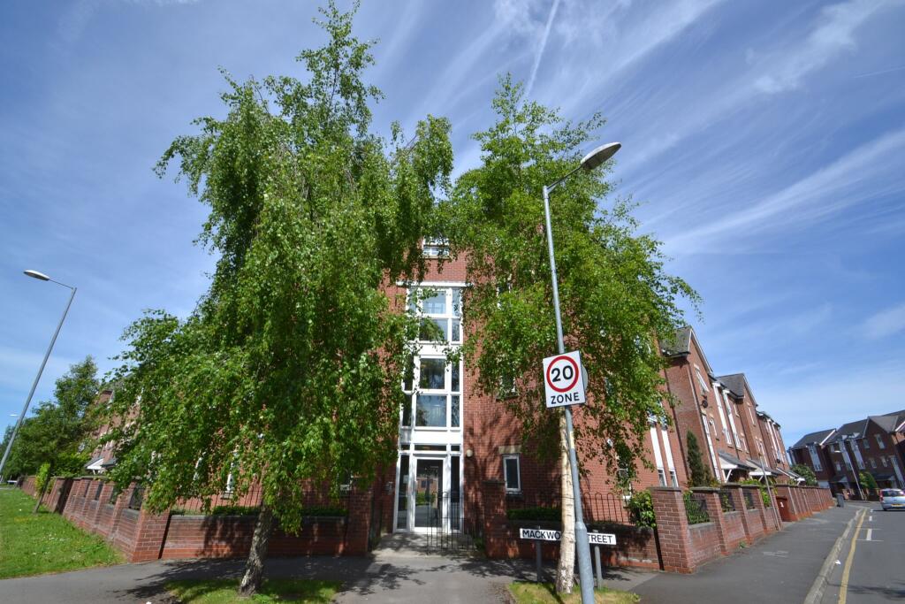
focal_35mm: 15
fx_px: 377
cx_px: 452
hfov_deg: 100.4
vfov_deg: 77.3
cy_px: 302
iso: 400
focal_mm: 10
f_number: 11
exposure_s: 1/400
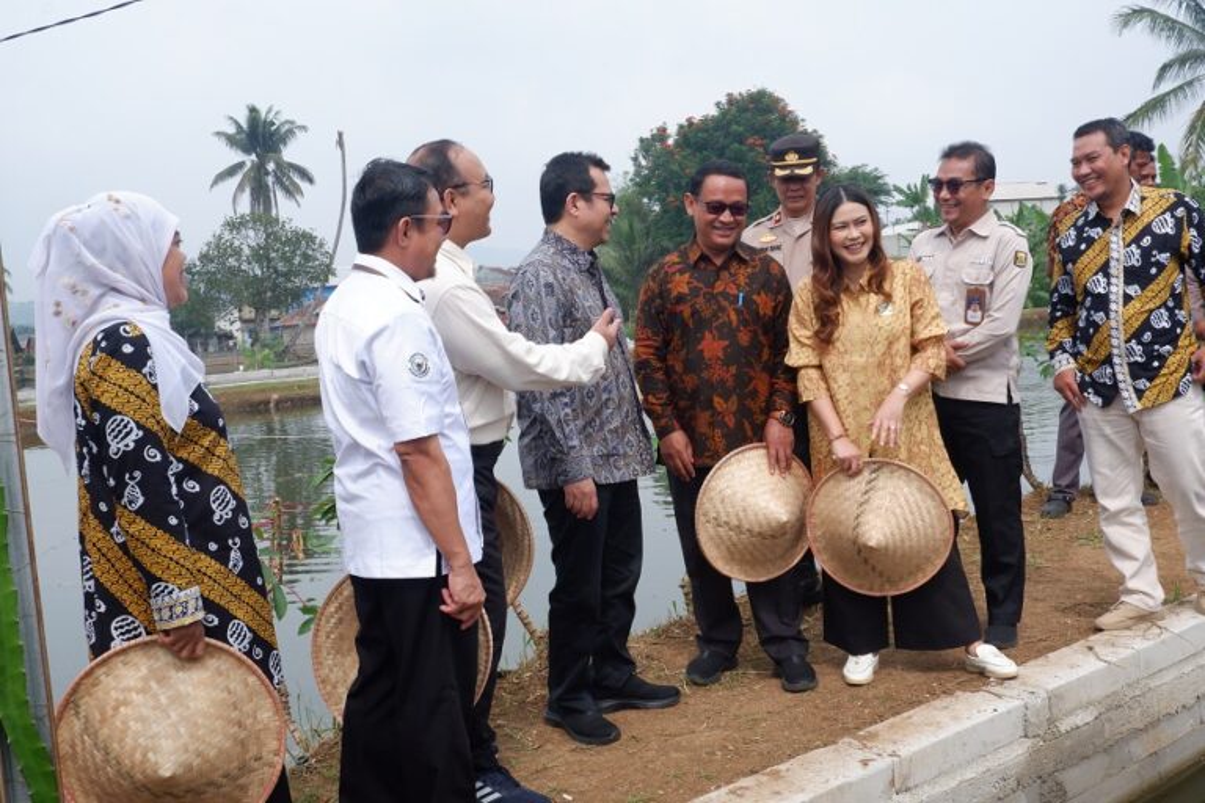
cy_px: 402
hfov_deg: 50.7
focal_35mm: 38
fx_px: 1272
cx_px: 602
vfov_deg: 35.1
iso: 1000
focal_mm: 25.6
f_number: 14
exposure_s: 1/450
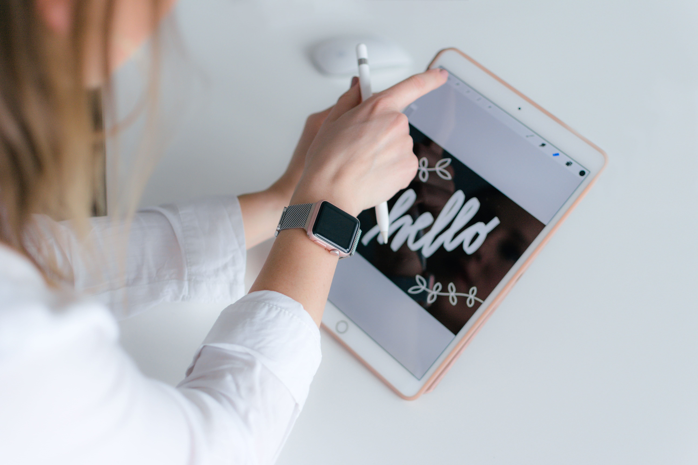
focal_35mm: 52
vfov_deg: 25.8
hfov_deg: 37.9
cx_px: 349
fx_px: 1018
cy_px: 232
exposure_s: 1/1000
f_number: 1.8
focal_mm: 35
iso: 200
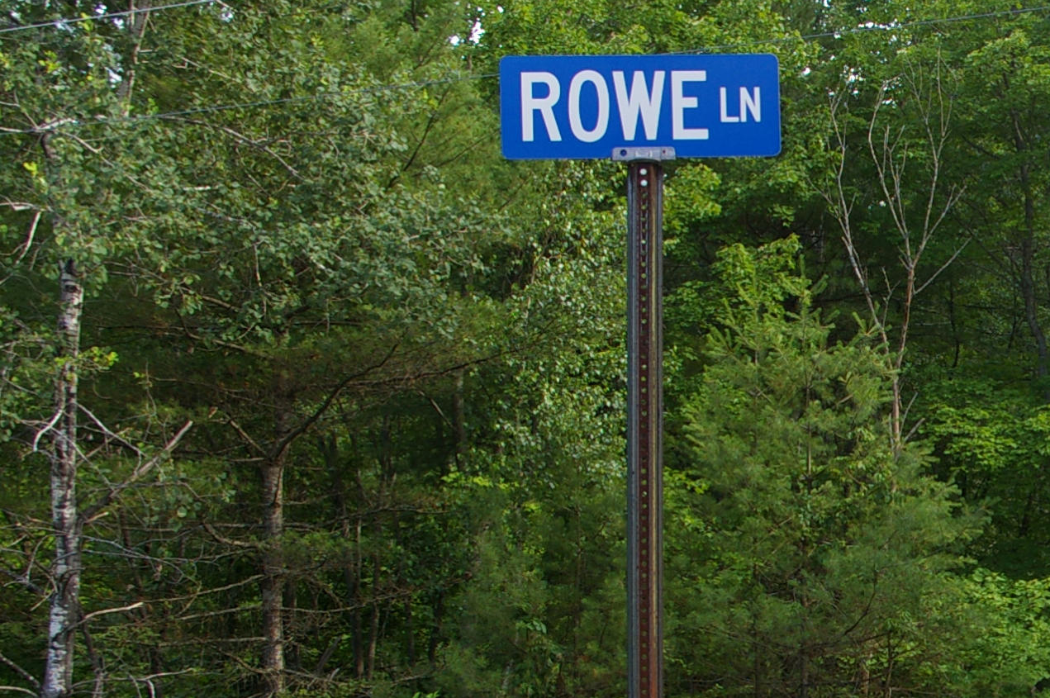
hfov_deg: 22.5
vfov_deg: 15.9
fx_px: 2477
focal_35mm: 85
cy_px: 601
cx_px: 1173
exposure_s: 1/180
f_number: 6.7
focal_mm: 24
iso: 200
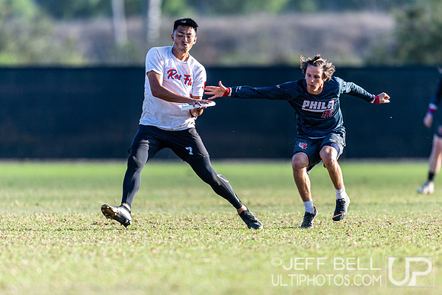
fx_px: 7634
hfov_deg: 3.3
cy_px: 169
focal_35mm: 622
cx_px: 252
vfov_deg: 2.2
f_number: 2.8
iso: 200
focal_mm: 400
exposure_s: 1/2000
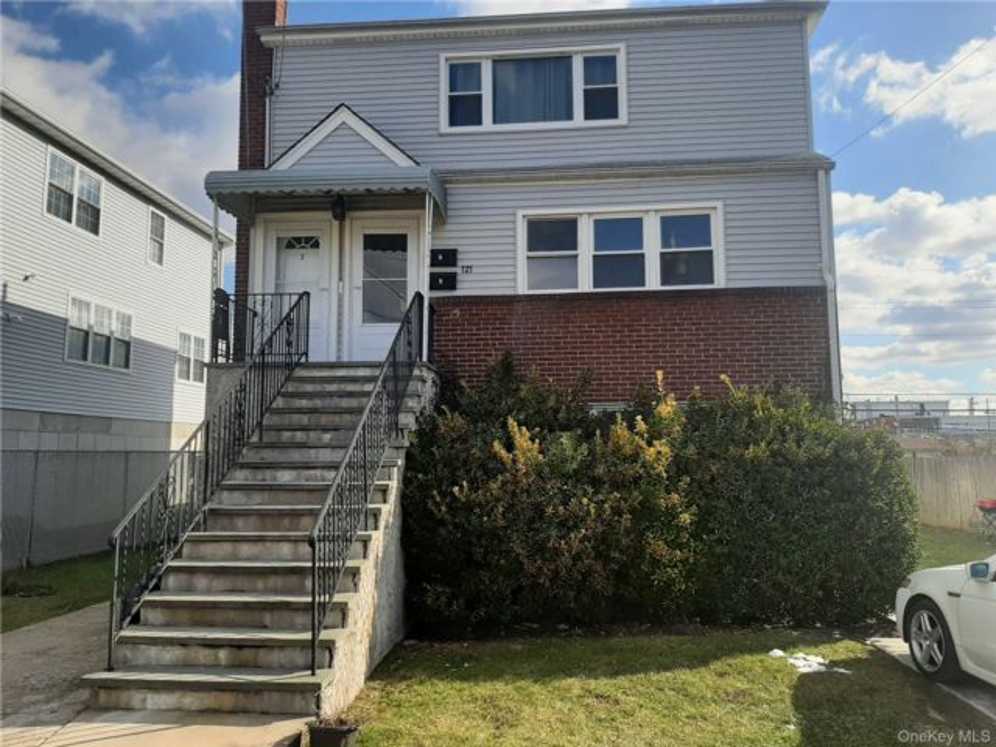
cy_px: 374
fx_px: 748
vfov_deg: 53.1
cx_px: 498
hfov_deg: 67.3
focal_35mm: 26
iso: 40
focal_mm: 3.93
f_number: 1.7
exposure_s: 1/1992
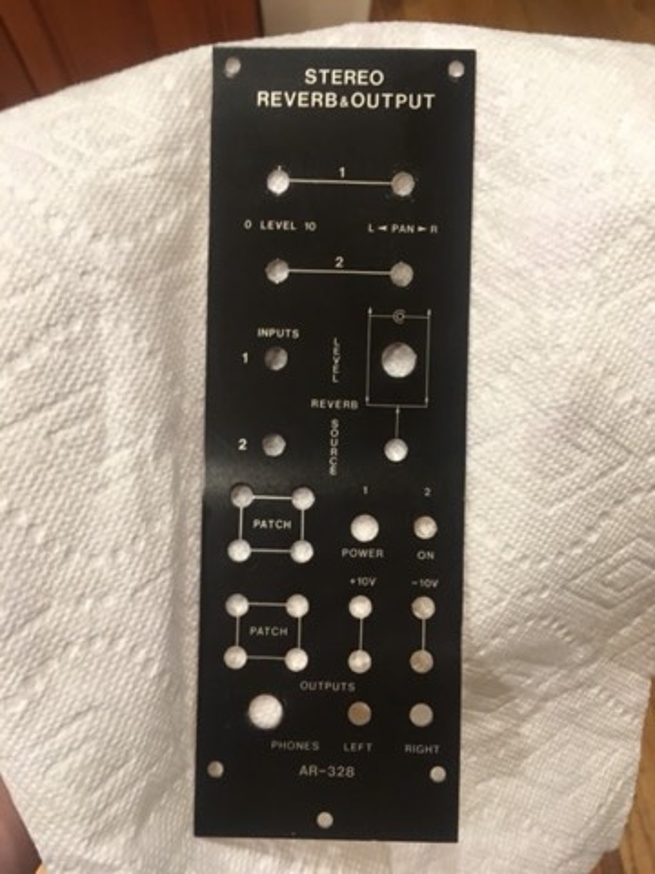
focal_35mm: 29
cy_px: 437
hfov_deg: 48.2
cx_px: 328
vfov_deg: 61.7
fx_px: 732
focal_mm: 4.15
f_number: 2.2
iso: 125
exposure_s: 1/30
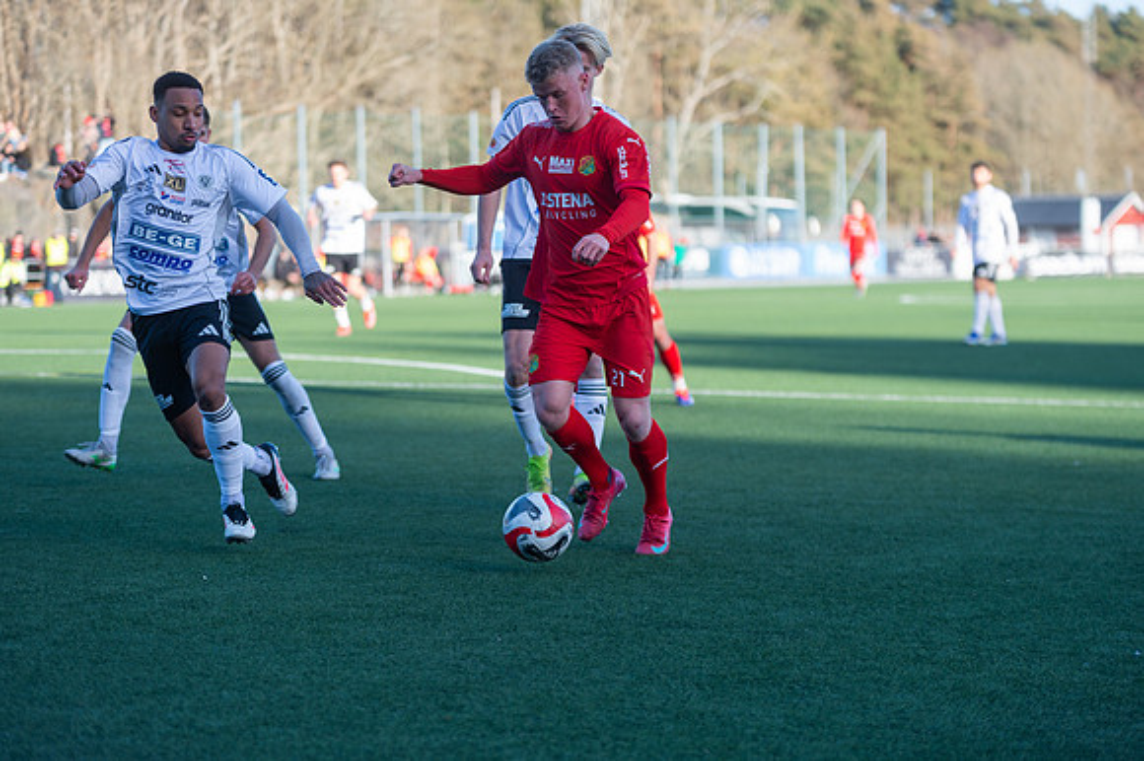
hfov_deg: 19.5
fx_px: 3335
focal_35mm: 105
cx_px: 572
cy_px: 380
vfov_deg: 13.0
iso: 280
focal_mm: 105
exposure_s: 1/1000
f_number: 3.2
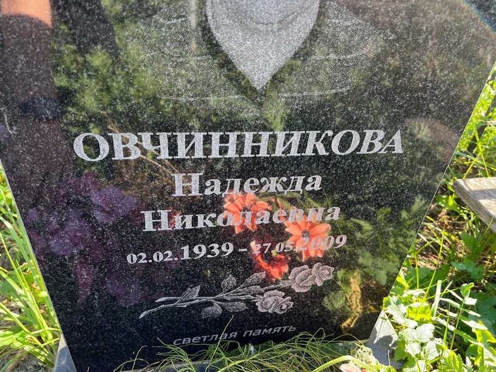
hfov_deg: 67.3
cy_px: 186
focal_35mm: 26
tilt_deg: -35.2
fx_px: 373
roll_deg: -4.0
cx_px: 248
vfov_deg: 53.1
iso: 50
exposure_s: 1/256
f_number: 1.5
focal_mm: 5.7
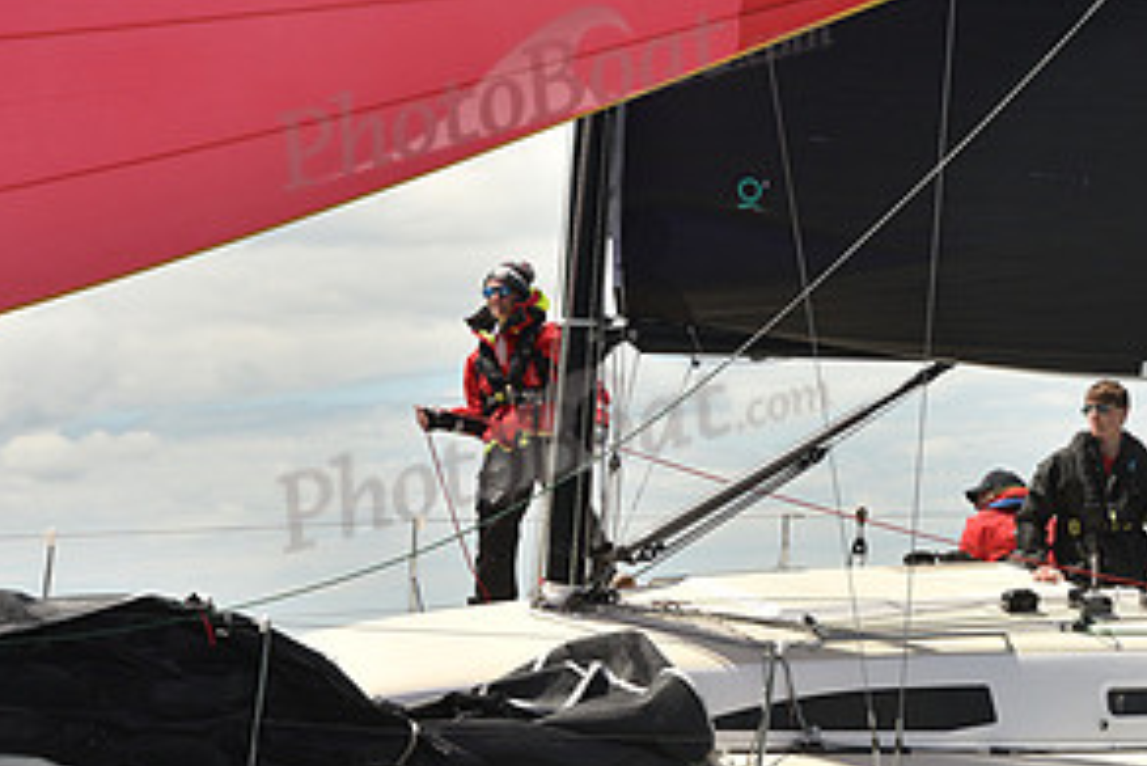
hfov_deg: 11.2
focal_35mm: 183
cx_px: 1037
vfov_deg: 7.5
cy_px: 599
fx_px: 5833
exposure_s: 1/800
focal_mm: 92
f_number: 10
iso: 320
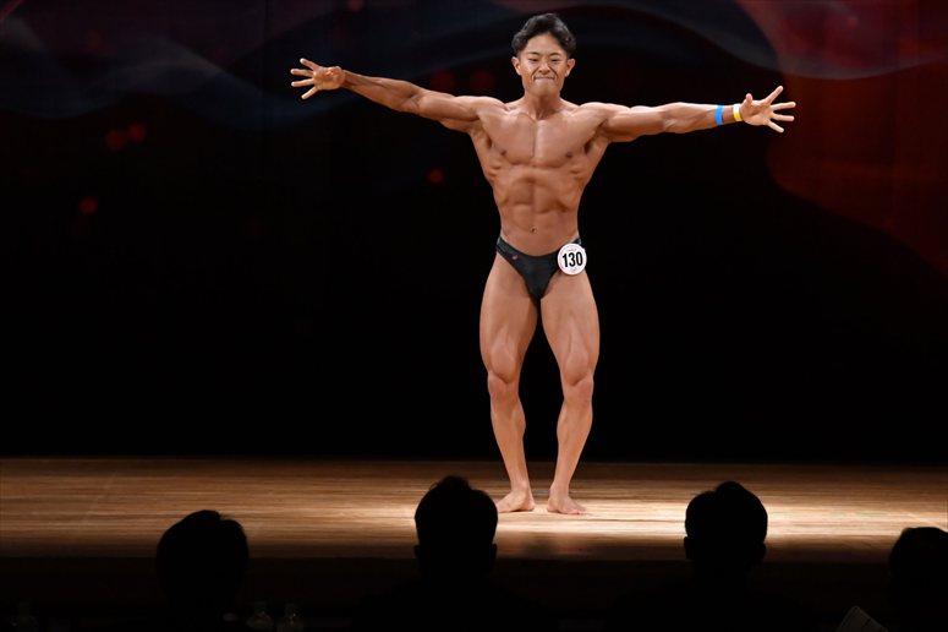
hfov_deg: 8.6
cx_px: 474
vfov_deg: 5.7
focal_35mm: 240
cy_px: 316
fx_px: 6317
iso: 3200
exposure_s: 1/400
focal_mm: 160
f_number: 5.6
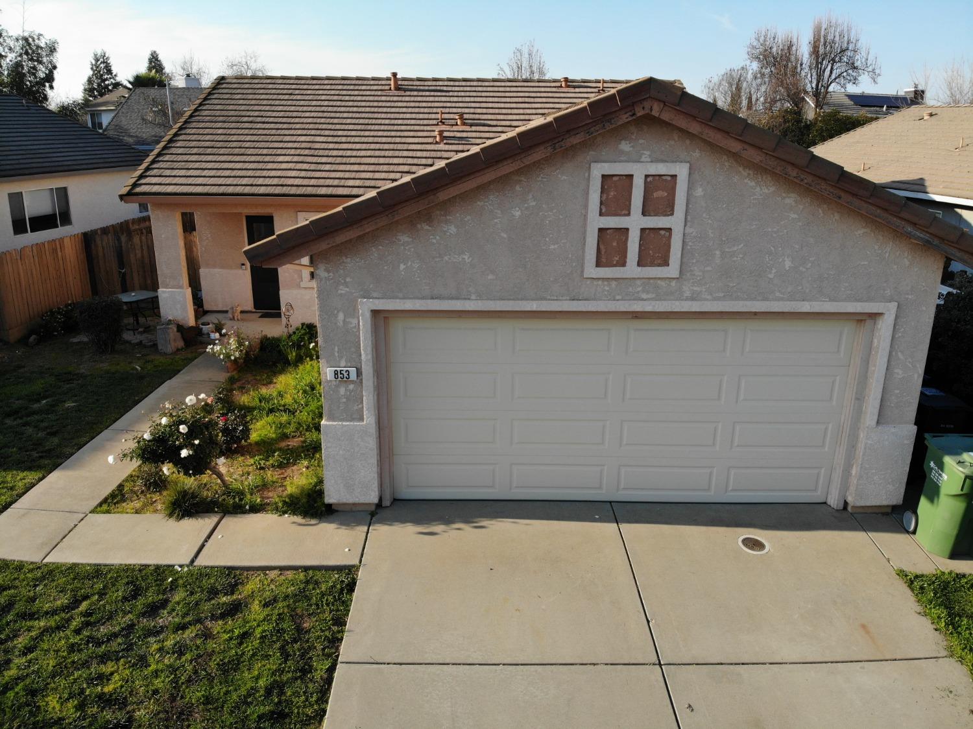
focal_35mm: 24
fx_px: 674
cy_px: 364
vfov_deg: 56.8
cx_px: 486
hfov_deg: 71.6
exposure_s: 1/574
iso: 100
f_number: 2.8
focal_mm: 4.5
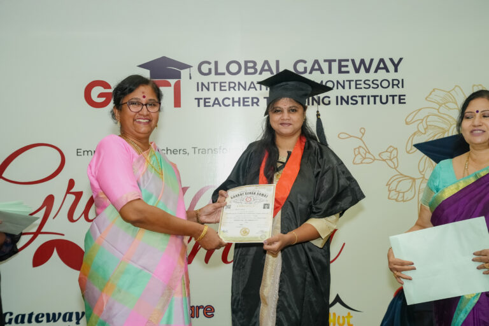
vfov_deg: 22.6
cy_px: 163
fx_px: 815
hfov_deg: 33.4
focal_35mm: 60
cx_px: 244
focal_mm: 60
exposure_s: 1/125
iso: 800
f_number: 5.6
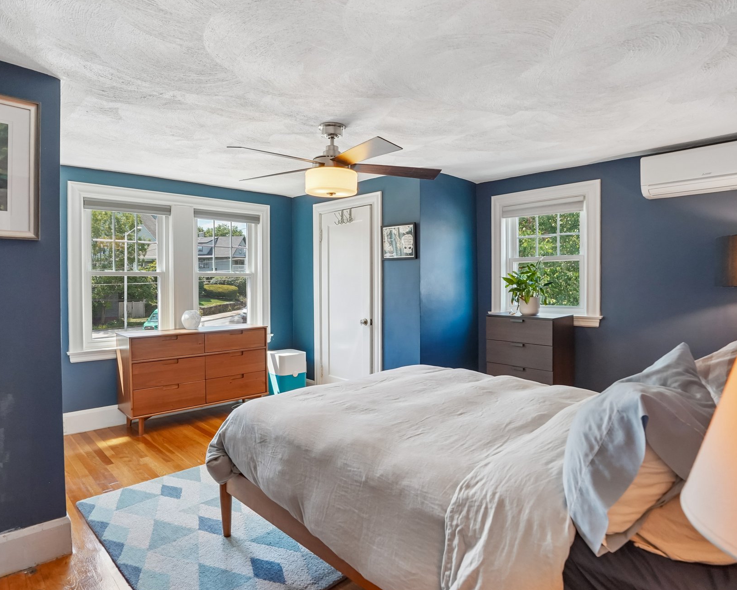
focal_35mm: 19
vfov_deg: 70.8
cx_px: 348
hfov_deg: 83.2
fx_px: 415
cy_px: 285
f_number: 8
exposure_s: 1/30
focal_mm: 16
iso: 640
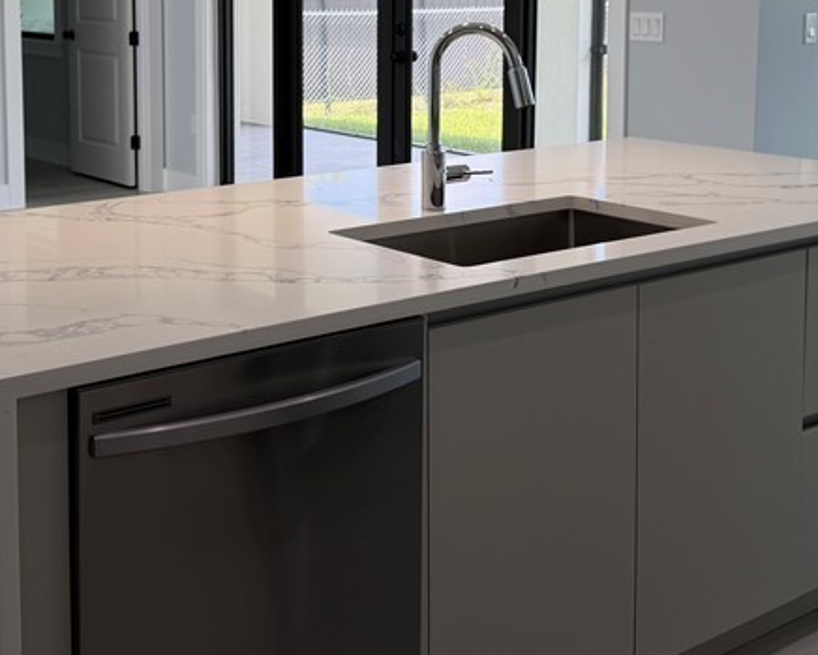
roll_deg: +1.2
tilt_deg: -6.5
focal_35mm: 55
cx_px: 311
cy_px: 94
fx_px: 1332
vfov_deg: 26.9
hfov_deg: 34.0
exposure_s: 1/211
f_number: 1.78
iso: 80
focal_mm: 6.76
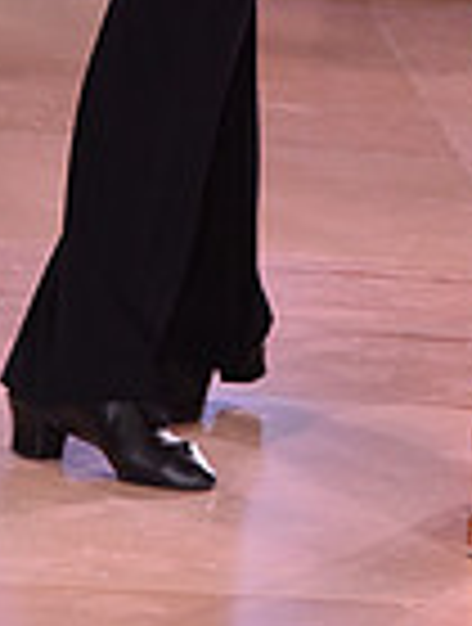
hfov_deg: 3.9
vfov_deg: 5.1
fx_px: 6877
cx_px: 330
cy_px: -549
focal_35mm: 380
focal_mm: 95
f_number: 7.1
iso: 2500
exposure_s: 1/320
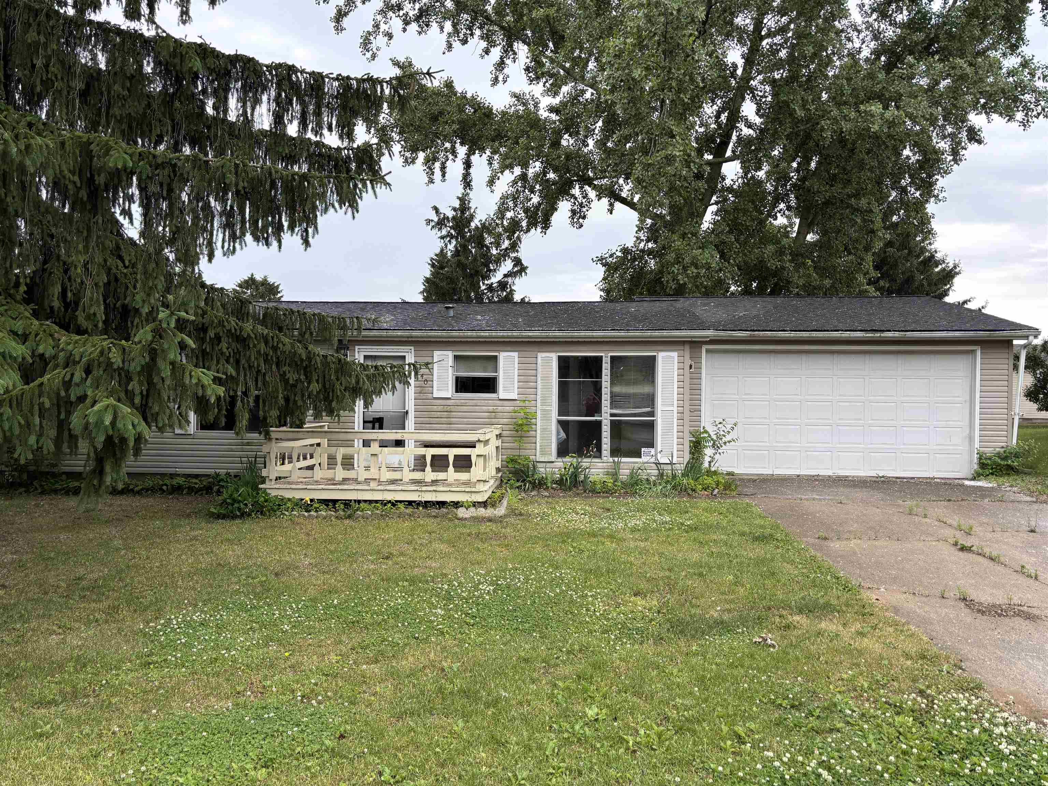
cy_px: 393
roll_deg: -0.8
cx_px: 524
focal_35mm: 26
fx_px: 787
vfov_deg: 53.1
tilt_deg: +1.3
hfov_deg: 67.3
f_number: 1.6
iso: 50
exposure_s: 1/559
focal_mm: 5.96
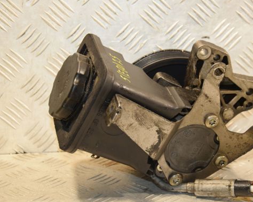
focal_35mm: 95
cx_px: 162
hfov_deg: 20.1
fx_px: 711
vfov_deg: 16.2
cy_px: 111
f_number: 5
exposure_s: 1/125
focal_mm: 50
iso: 800
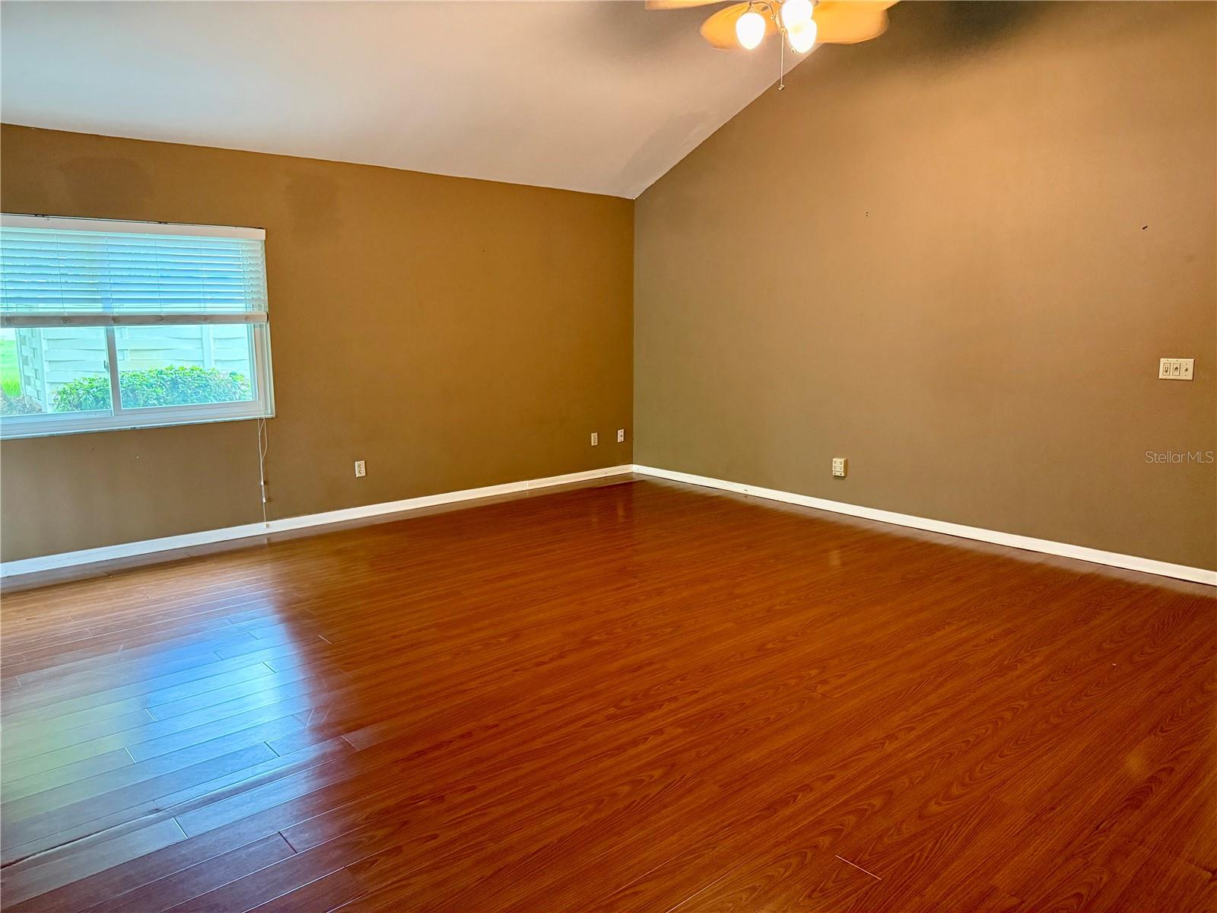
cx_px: 608
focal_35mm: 24
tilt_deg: -8.7
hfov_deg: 71.6
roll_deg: -0.3
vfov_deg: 56.8
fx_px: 844
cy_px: 456
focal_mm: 6.76
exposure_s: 1/60
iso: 640
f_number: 1.78
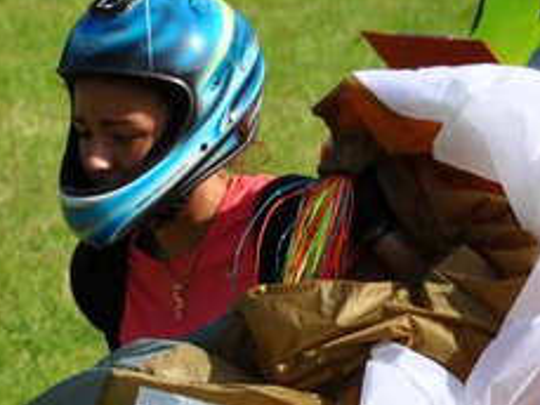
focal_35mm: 524
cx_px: 330
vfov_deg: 2.8
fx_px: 8173
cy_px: 290
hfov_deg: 3.8
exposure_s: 1/320
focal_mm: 105
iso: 200
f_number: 9
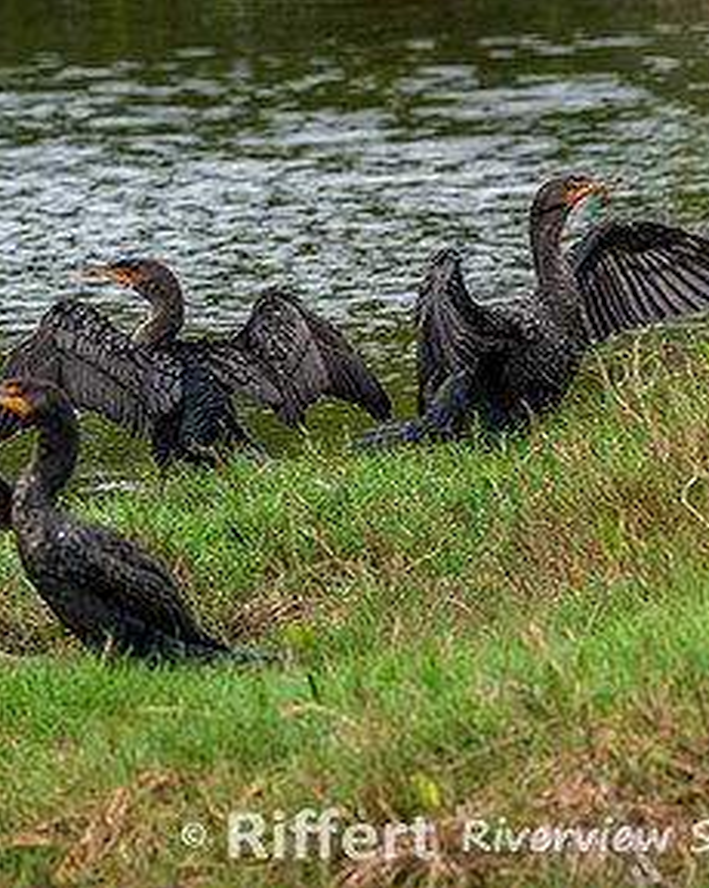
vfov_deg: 2.2
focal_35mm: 894
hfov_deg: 1.7
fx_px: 23474
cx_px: 4
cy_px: 379
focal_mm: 420
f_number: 8
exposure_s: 1/200
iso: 280
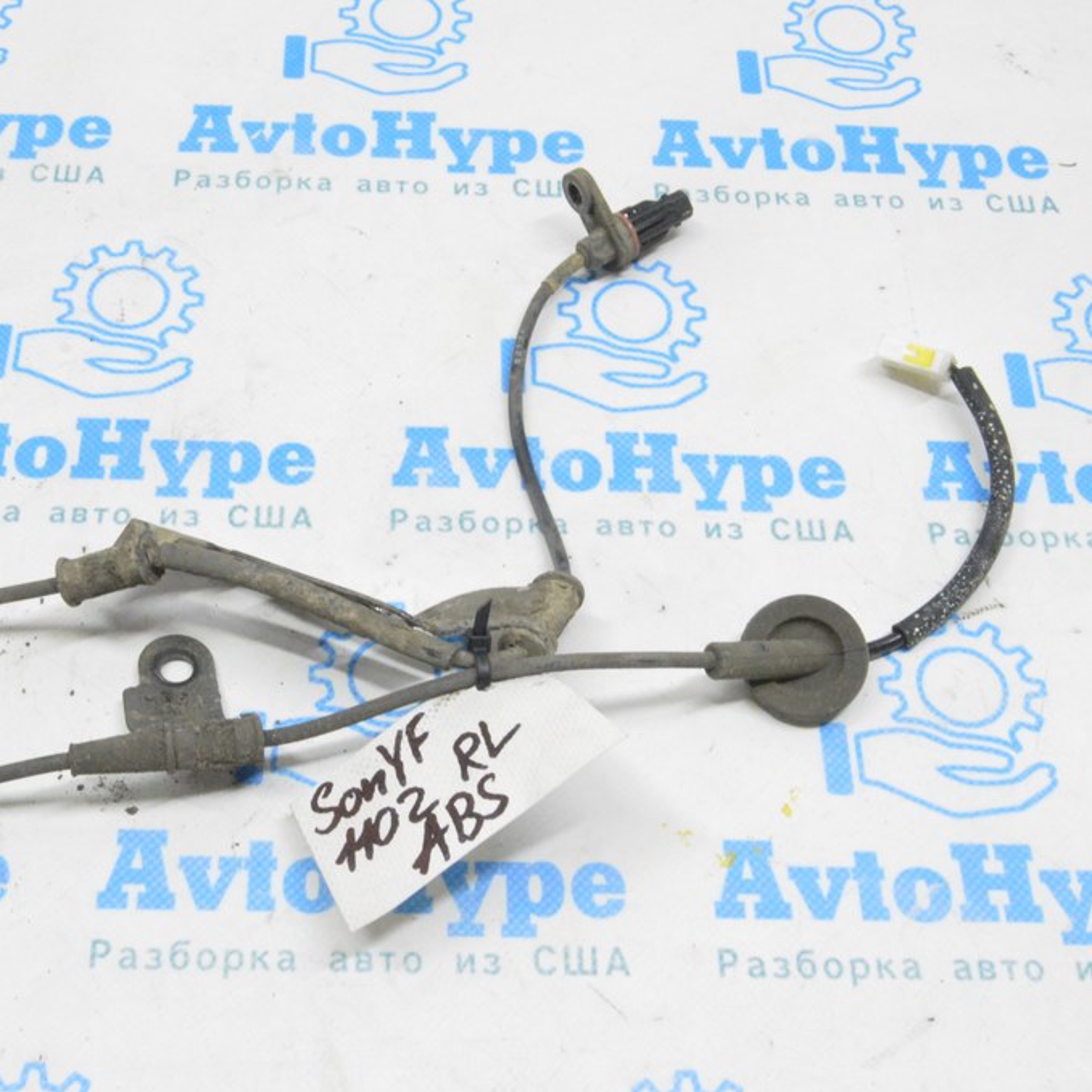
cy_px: 547
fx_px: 1785
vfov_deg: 34.0
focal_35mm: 50
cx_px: 438
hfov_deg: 33.9
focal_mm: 26
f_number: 20
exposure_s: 1/15
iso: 6400
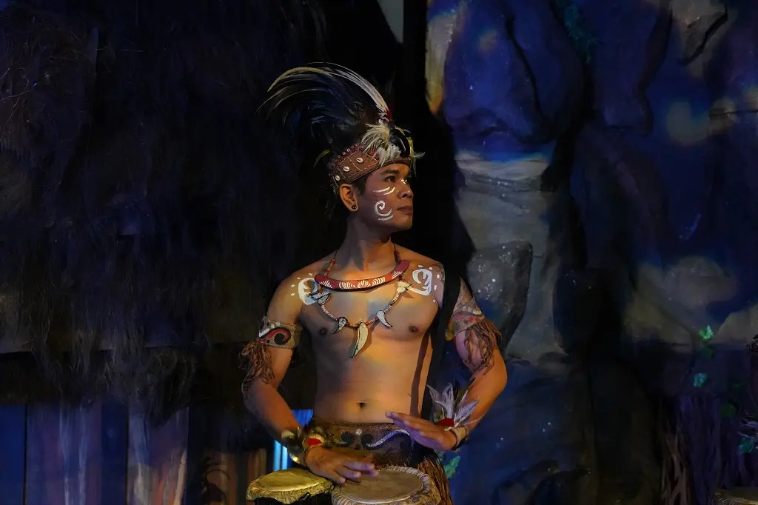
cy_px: 252
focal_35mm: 46
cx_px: 379
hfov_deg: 42.8
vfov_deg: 29.2
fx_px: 968
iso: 12800
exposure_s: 1/100
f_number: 4
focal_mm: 46
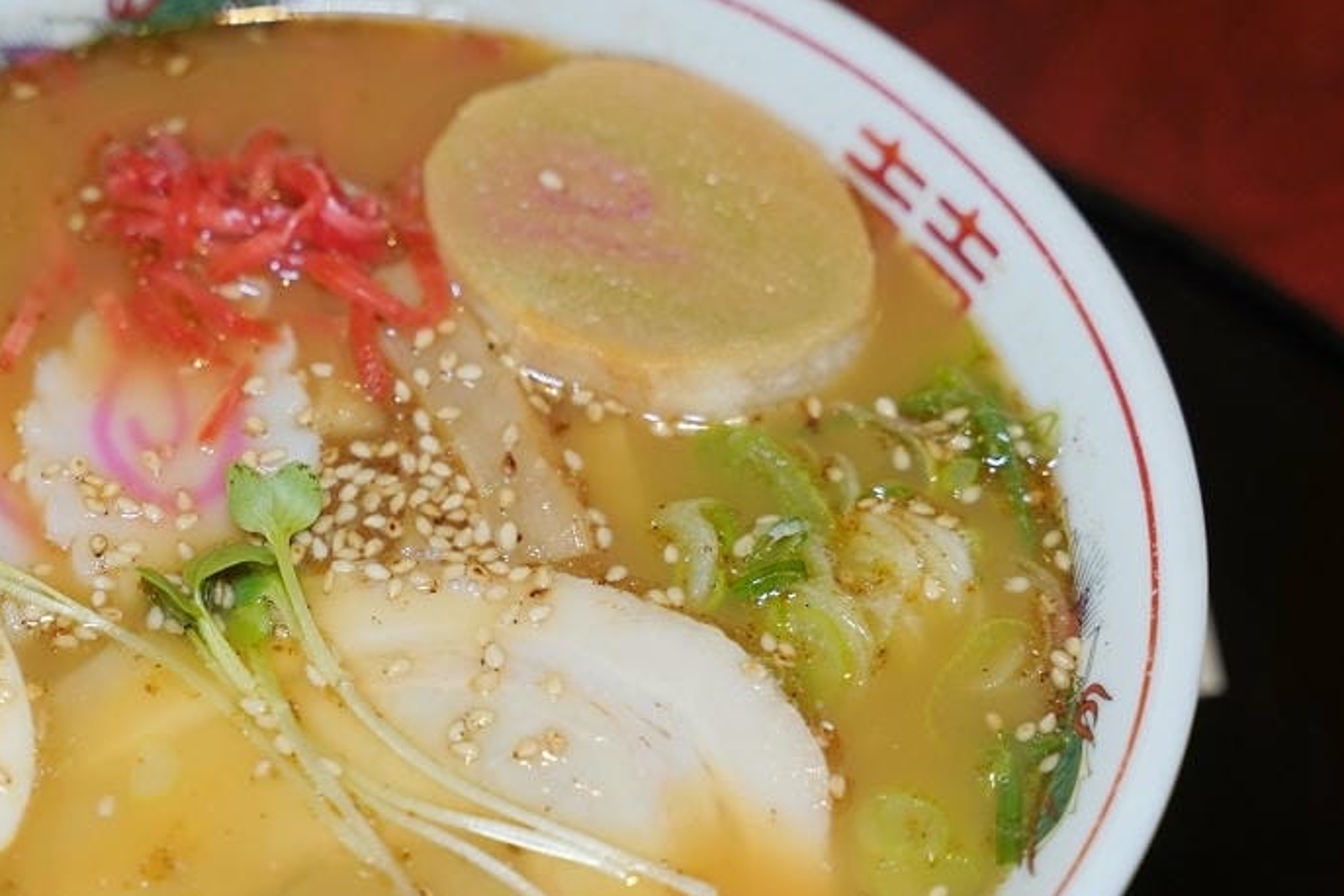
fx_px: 4890
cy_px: 515
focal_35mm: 131
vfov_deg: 10.5
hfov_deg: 15.6
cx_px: 385
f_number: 4
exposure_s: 1/160
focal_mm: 75
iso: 1000
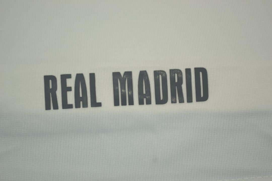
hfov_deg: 24.6
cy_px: 90
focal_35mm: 82
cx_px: 136
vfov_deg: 16.6
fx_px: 623
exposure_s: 1/80
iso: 200
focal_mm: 55
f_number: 5.6
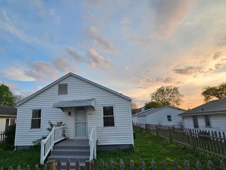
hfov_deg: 94.0
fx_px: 105
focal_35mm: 16
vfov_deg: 77.4
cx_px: 99
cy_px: 101
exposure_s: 1/266
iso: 64
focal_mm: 2.2
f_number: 2.2
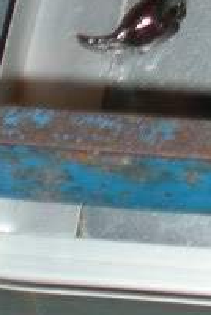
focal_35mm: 202
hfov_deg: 6.8
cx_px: 263
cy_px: -339
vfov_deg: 9.4
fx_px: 1770
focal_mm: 6.3
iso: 50
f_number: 3.1
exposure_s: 1/60
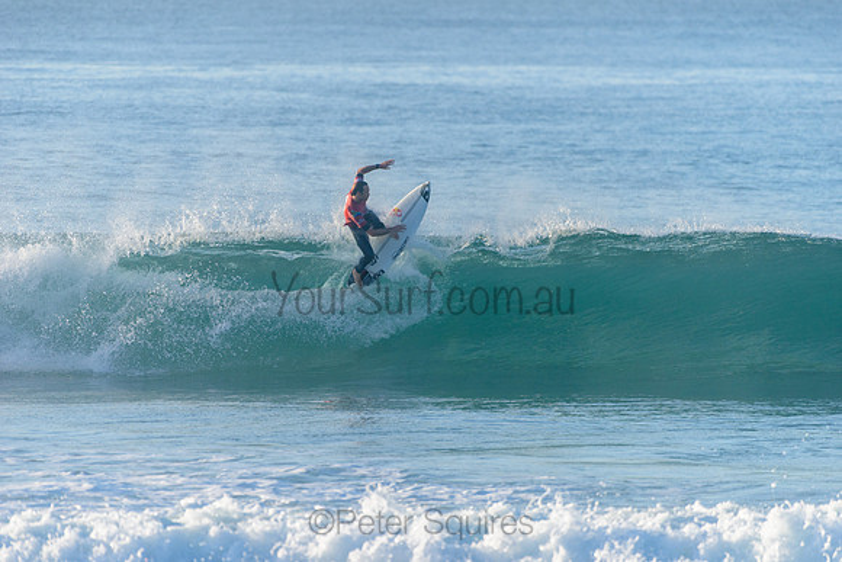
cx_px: 421
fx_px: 11699
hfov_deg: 4.1
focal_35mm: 500
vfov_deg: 2.8
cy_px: 281
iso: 360
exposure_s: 1/2000
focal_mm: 500
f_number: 5.6
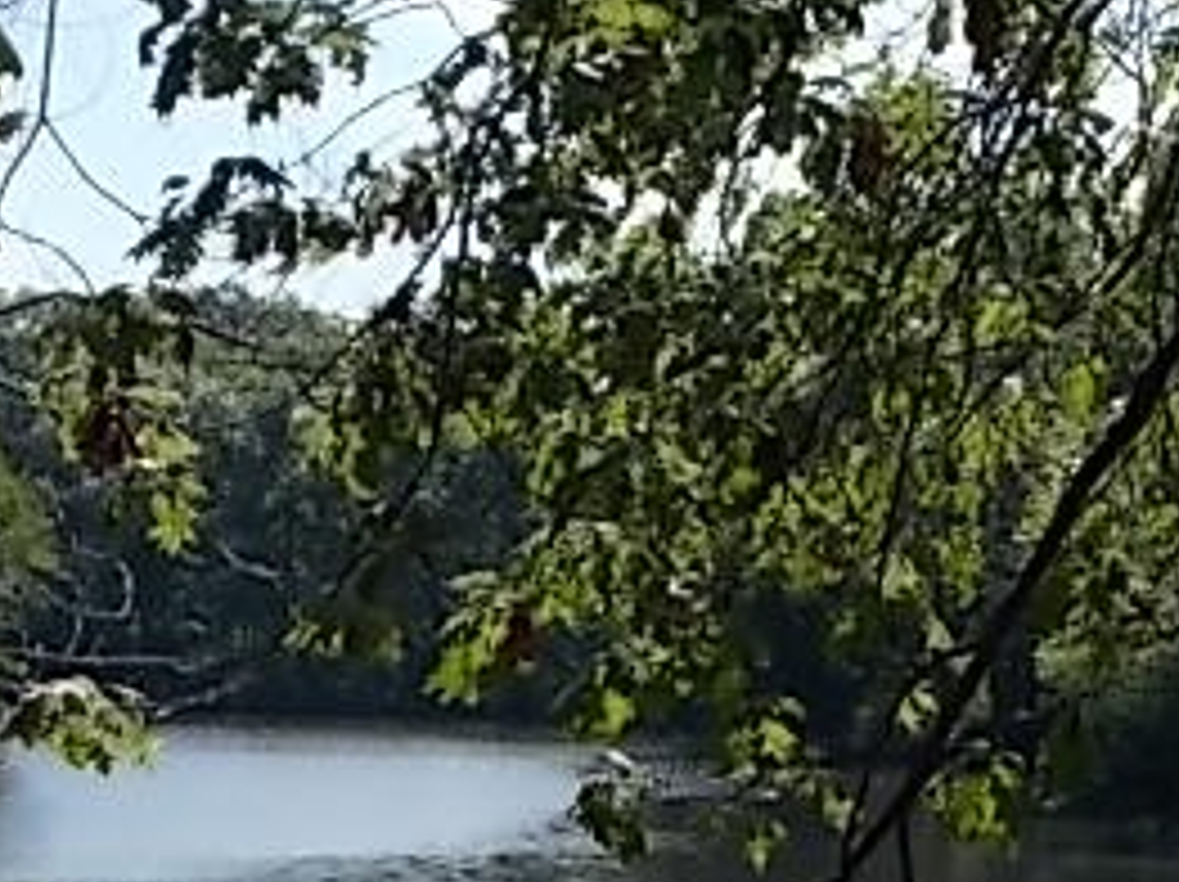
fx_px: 6329
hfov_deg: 10.6
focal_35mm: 186
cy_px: 1058
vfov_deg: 7.9
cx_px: 338
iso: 80
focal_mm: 13.5
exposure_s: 1/400
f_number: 5.8
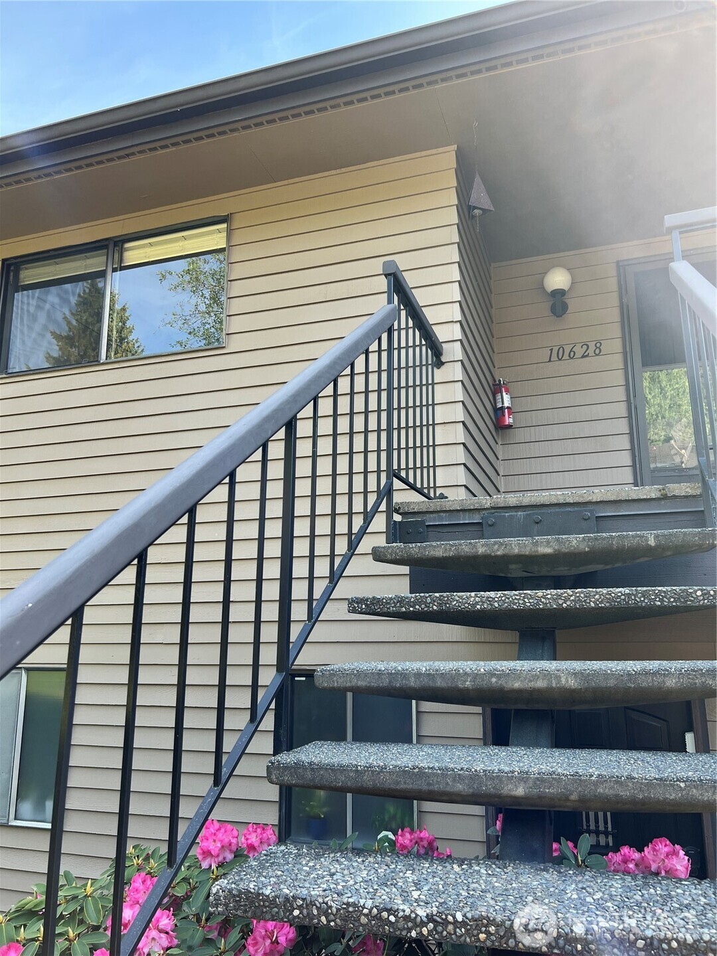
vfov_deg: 67.3
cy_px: 478
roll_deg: +0.0
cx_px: 358
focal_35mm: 26
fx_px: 718
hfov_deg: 53.1
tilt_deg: +11.6
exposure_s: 1/287
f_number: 1.5
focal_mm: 5.7
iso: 50
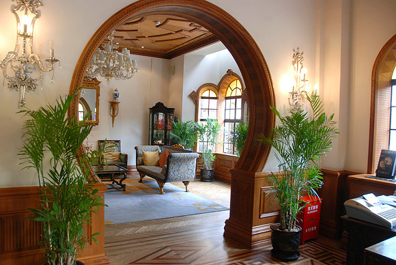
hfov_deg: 67.3
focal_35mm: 27
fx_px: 297
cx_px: 198
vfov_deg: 48.0
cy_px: 132
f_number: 3.5
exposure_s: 1/10
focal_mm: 18
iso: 160
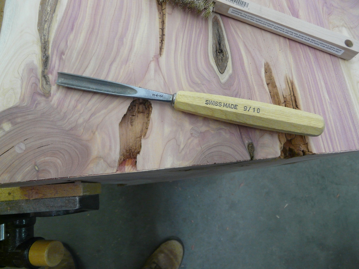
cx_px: 180
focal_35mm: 28
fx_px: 290
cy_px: 134
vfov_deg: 49.7
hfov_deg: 63.4
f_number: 2.8
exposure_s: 1/25
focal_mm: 4.6
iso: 200
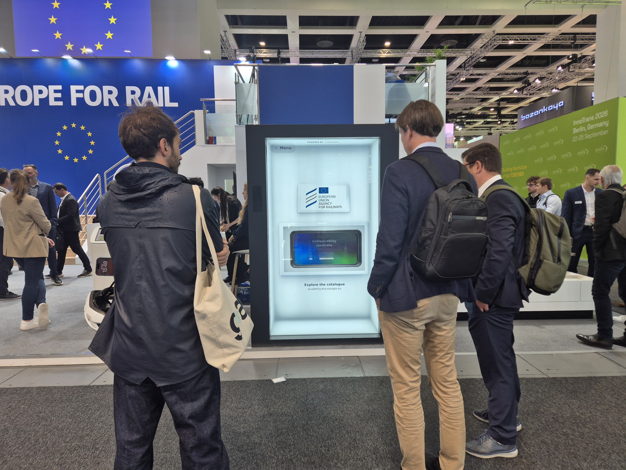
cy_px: 235
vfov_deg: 58.9
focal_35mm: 23
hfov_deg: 73.9
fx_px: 416
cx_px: 313
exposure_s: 1/100
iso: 40
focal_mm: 5.4
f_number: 1.8
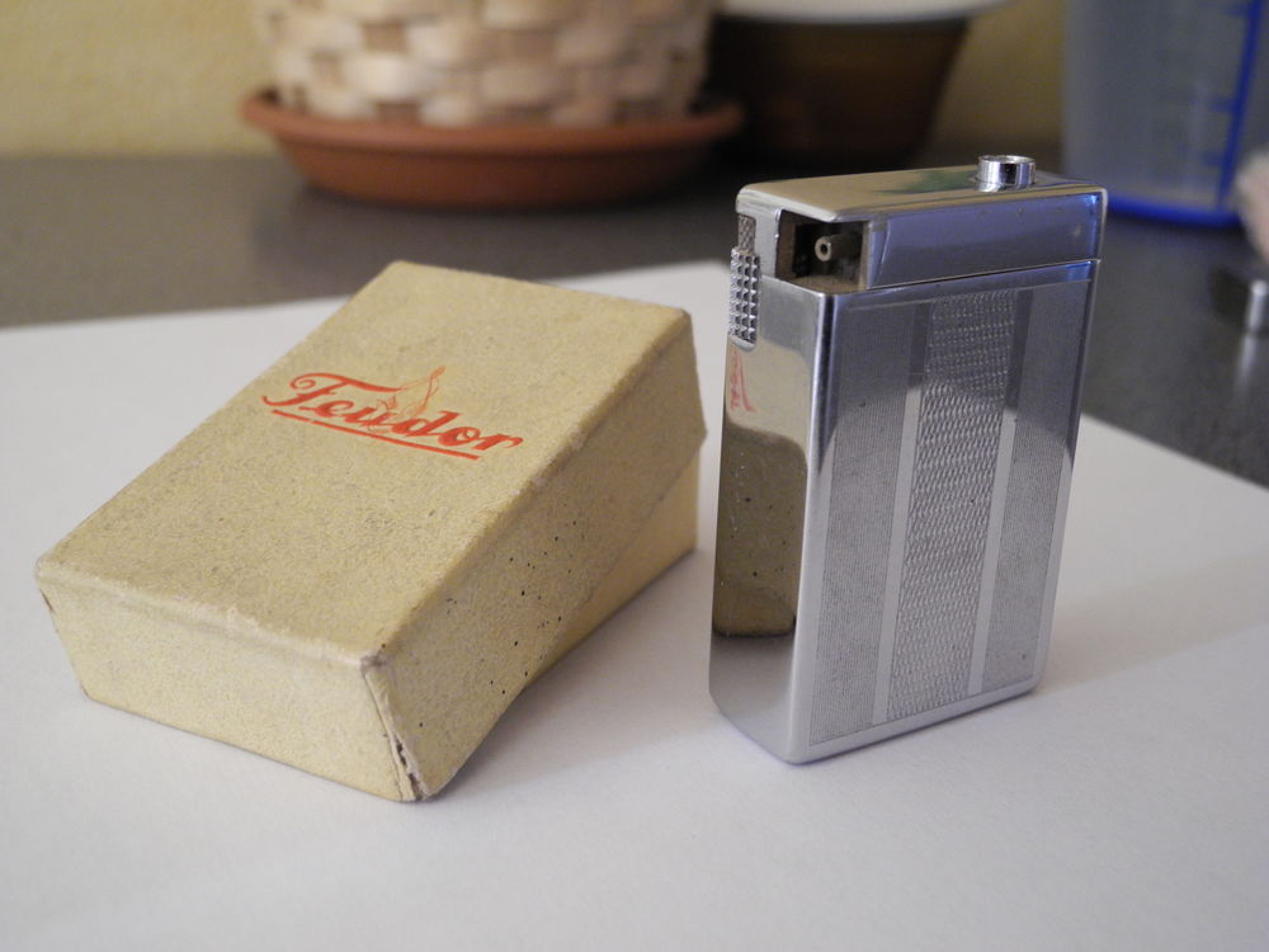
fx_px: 1503
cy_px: 476
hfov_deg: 45.8
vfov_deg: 35.1
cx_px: 634
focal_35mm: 41
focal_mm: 8.8
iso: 400
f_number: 3.2
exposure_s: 1/7.9
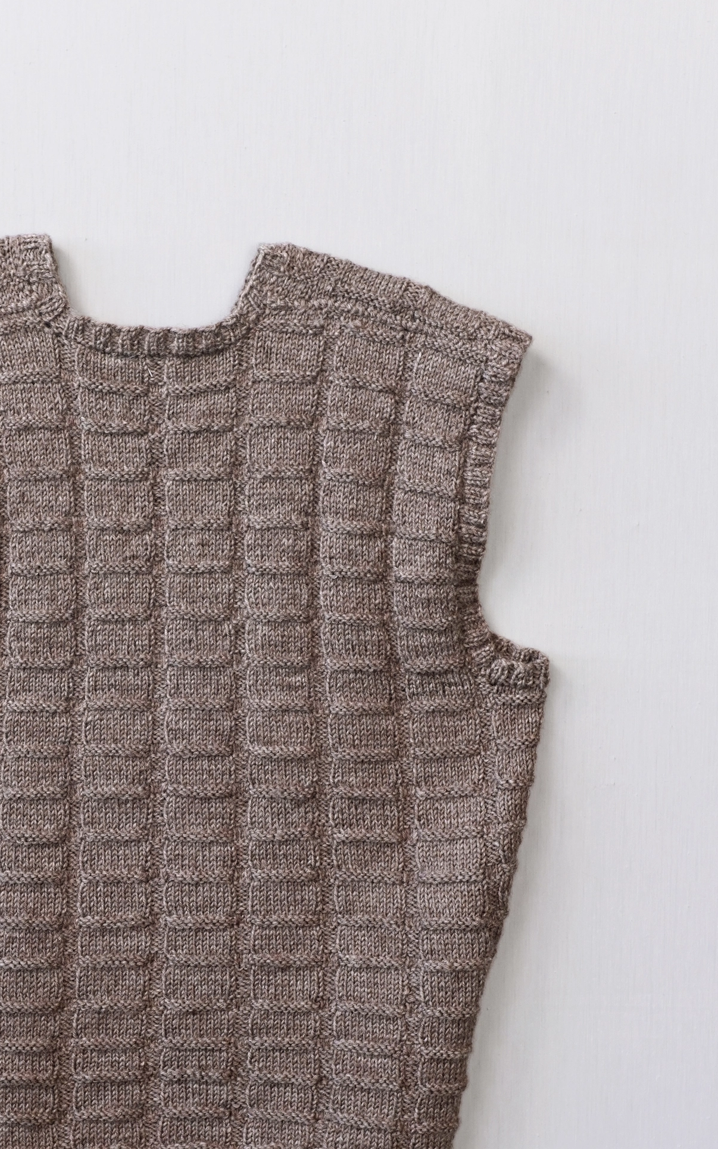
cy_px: 773
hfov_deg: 17.7
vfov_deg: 28.0
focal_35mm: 73
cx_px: 158
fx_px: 2286
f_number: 6.3
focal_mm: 32
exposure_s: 1/60
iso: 320
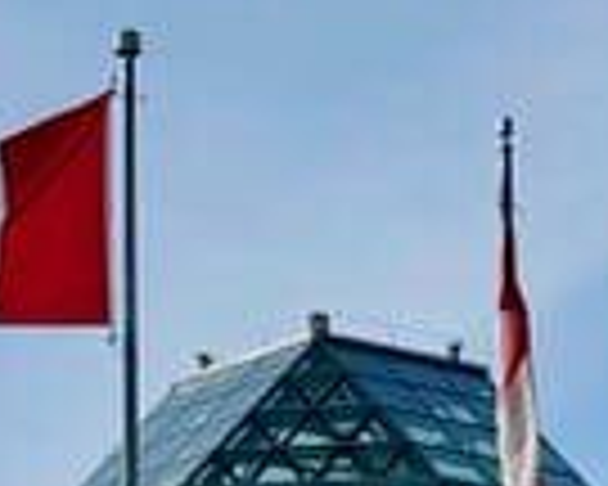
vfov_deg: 8.6
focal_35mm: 174
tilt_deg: +11.5
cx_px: -315
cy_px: 774
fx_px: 3131
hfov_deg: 10.7
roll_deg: +1.9
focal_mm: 6.76
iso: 80
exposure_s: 1/12346
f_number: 1.78
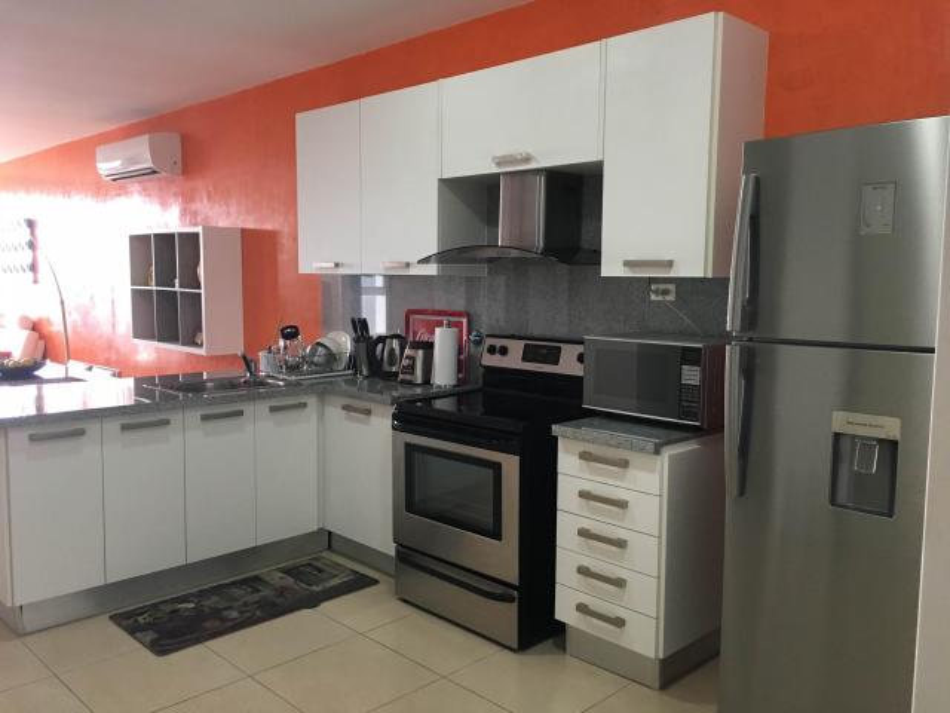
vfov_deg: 48.2
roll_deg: +0.0
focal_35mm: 29
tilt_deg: -6.1
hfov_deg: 61.7
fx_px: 796
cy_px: 356
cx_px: 475
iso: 125
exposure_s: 1/30
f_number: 2.2
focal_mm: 4.15
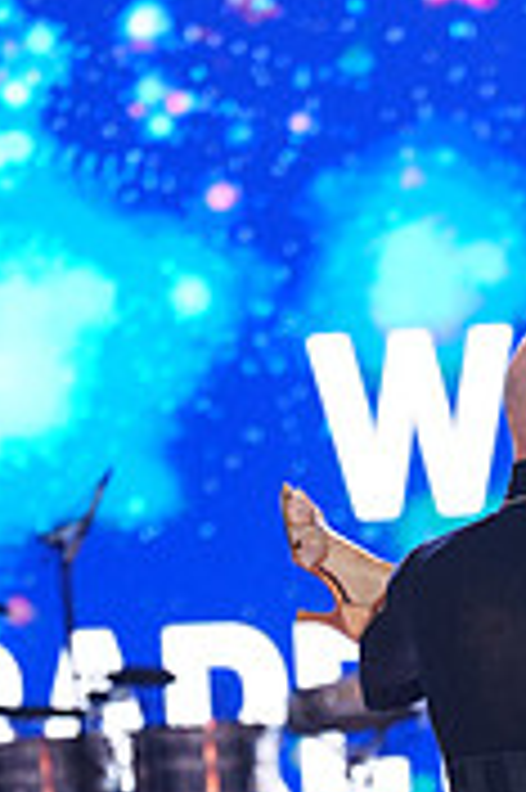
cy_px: 1112
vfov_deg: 5.3
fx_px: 8542
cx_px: 829
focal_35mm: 389
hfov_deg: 3.5
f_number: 2.8
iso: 2000
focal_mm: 118
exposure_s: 1/400
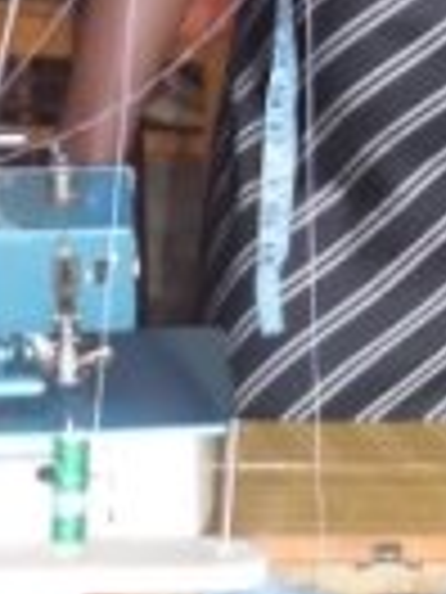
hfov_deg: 7.0
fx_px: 3608
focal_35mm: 210
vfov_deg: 9.3
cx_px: 500
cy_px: -198
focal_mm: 10.2
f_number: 4
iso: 640
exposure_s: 1/45
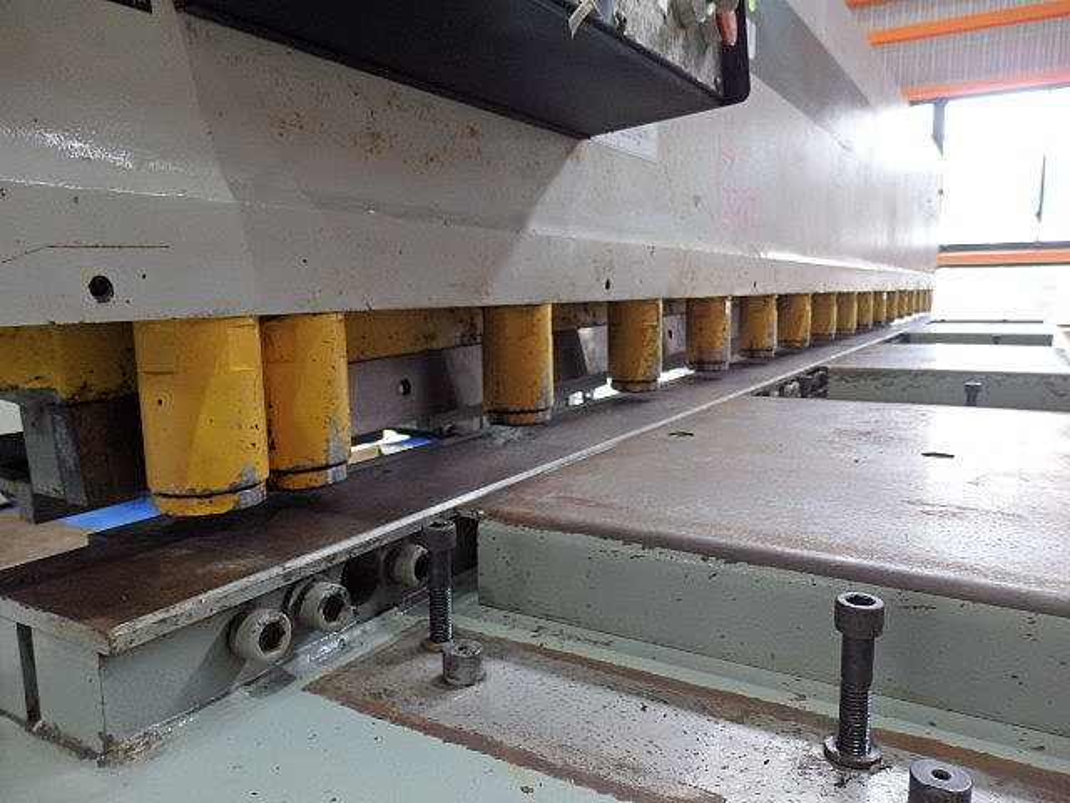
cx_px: 535
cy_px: 402
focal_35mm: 25
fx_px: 773
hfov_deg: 69.4
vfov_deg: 54.9
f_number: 3
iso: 200
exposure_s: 1/30
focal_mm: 4.5
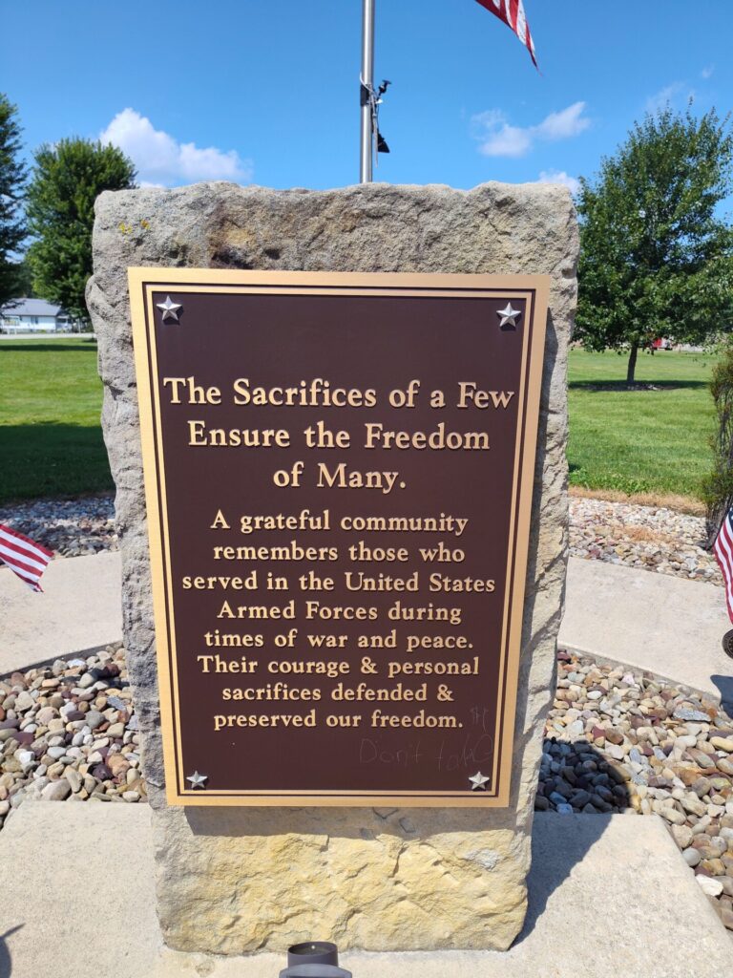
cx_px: 366
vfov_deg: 73.9
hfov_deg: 58.9
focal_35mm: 23
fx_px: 649
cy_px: 489
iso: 100
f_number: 1.8
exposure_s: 1/1530
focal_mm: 5.56
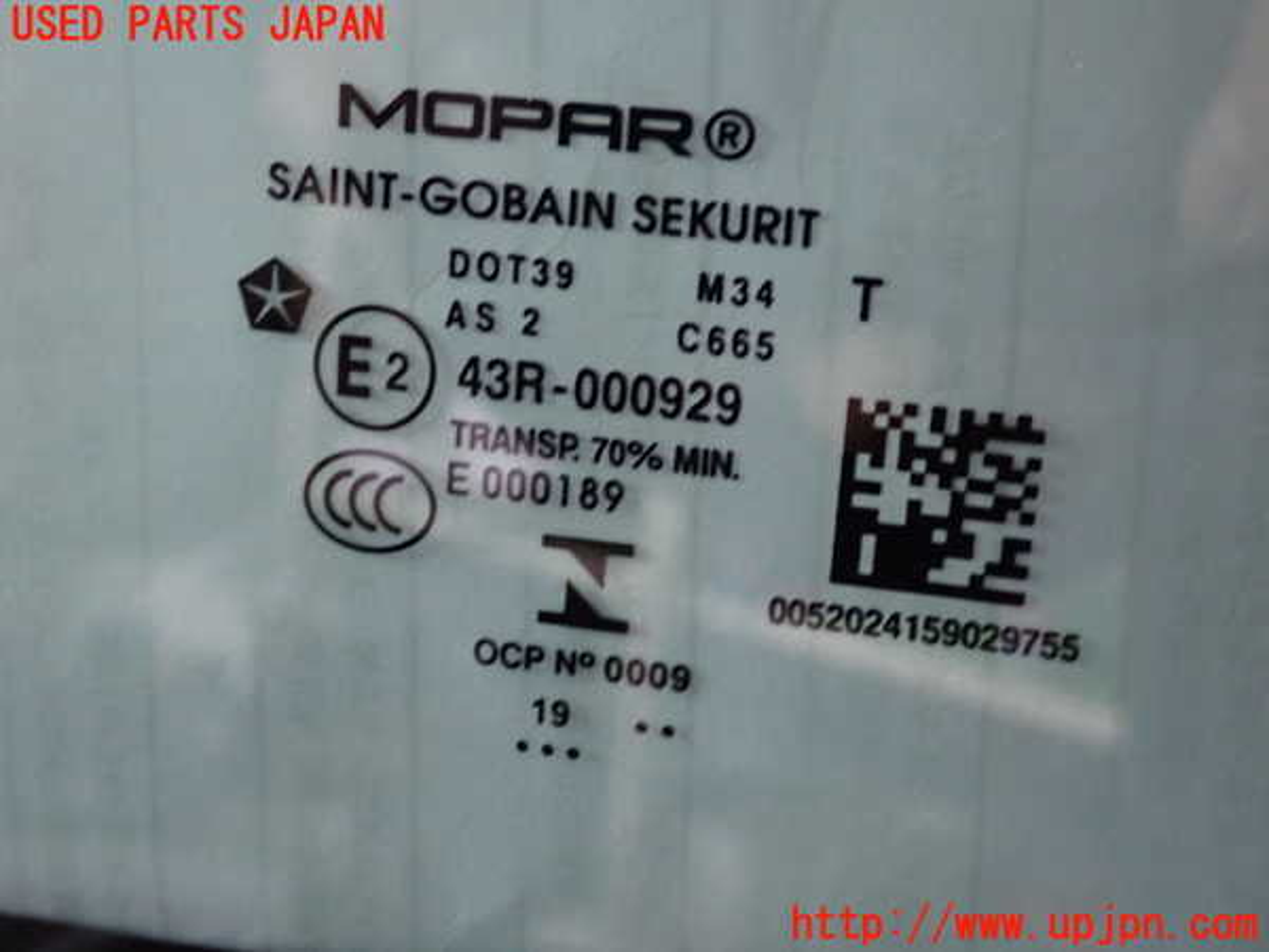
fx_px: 1833
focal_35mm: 50
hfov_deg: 38.2
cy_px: 476
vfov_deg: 29.1
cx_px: 634
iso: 800
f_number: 3.2
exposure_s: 1/25
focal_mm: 9.01
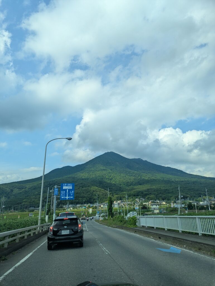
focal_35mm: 24
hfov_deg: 56.9
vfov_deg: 71.5
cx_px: 108
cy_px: 143
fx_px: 198
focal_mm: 6.81
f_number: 1.85
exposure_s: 1/1953
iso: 54
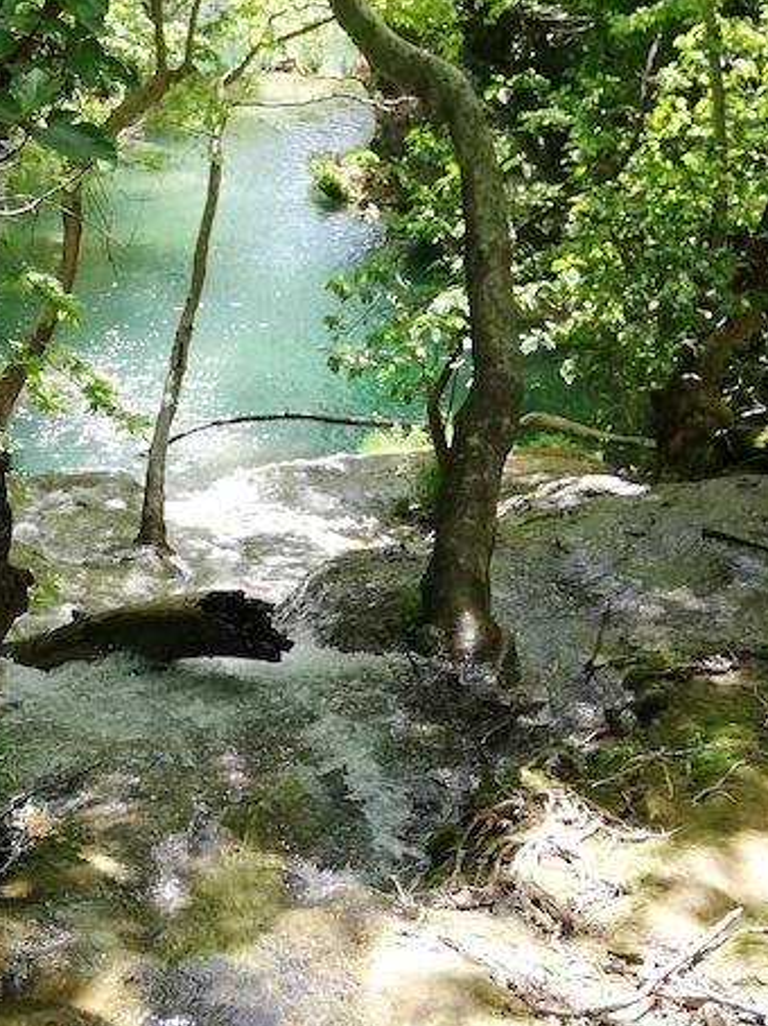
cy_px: 391
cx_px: 201
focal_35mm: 66
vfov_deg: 29.3
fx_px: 1954
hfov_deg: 22.1
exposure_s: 1/125
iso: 50
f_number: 2.2
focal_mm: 3.81
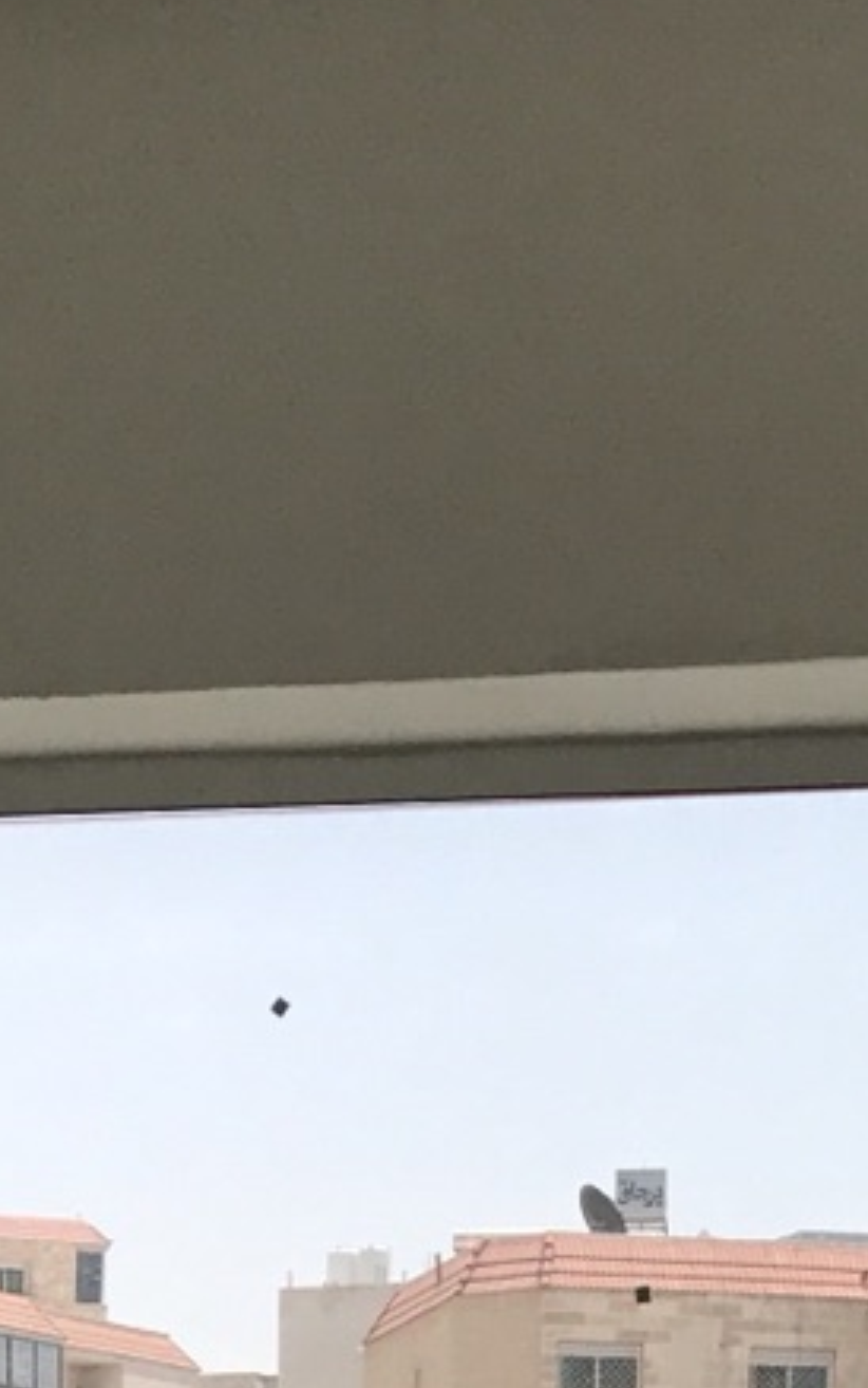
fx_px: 4917
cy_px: 2586
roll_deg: -1.4
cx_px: 139
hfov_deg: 10.1
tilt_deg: -7.1
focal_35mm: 130
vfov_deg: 14.0
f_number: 1.8
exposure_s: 1/1953
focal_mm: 3.99
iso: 20
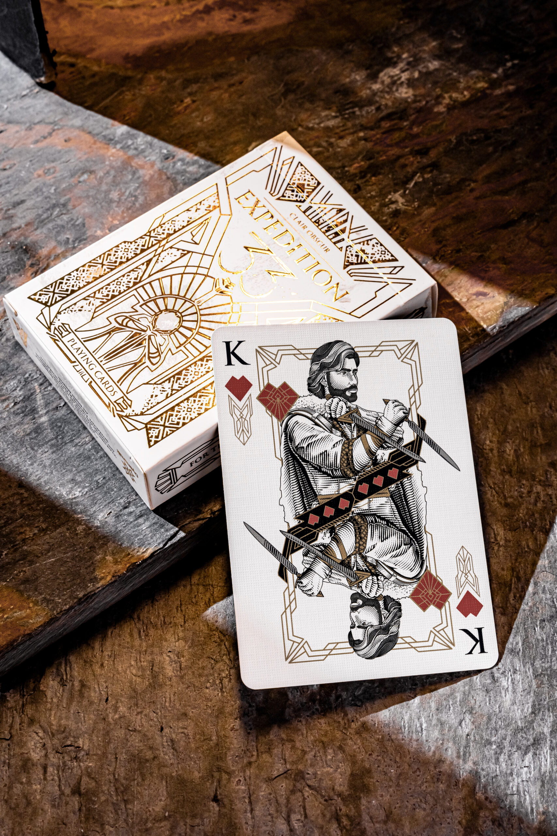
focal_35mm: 63
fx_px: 1462
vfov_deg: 31.9
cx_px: 278
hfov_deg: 21.6
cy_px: 418
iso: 800
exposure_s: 1/25
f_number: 18
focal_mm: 63
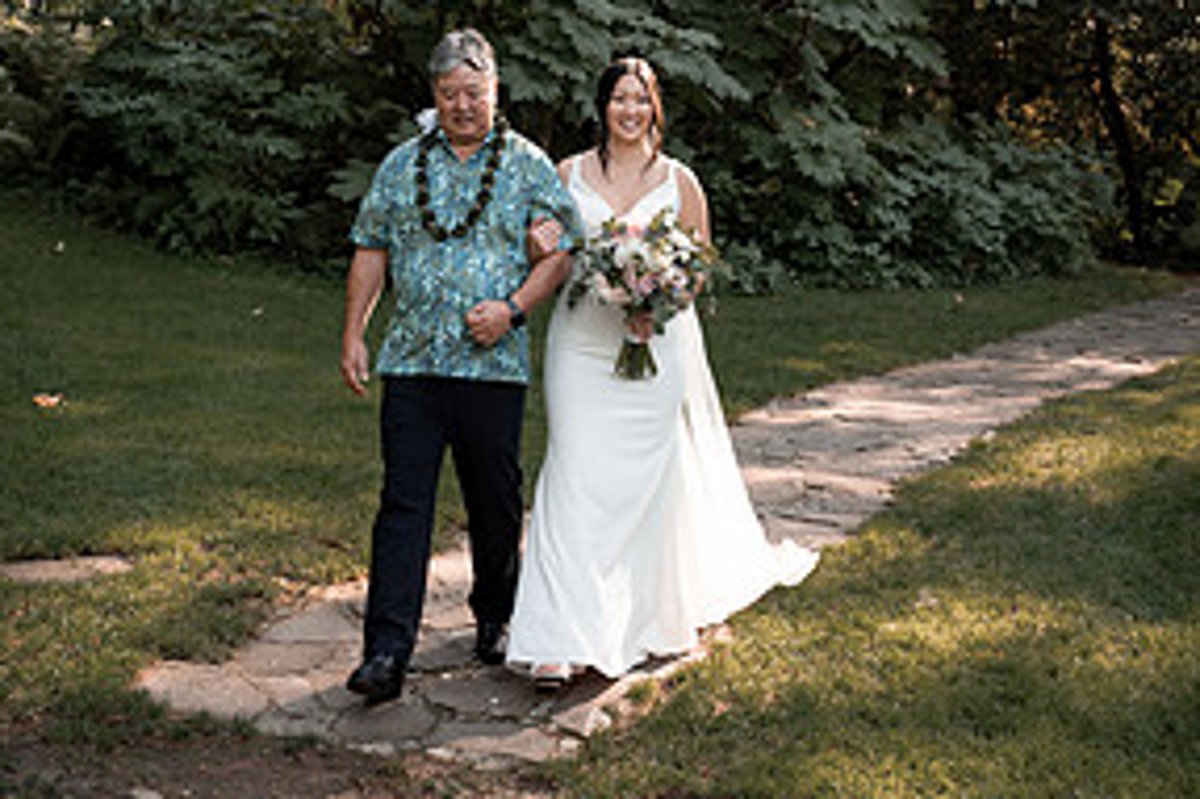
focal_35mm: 58
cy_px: -105
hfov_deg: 34.5
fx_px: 1932
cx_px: 594
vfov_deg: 22.0
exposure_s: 1/500
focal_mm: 37
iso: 200
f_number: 2.8
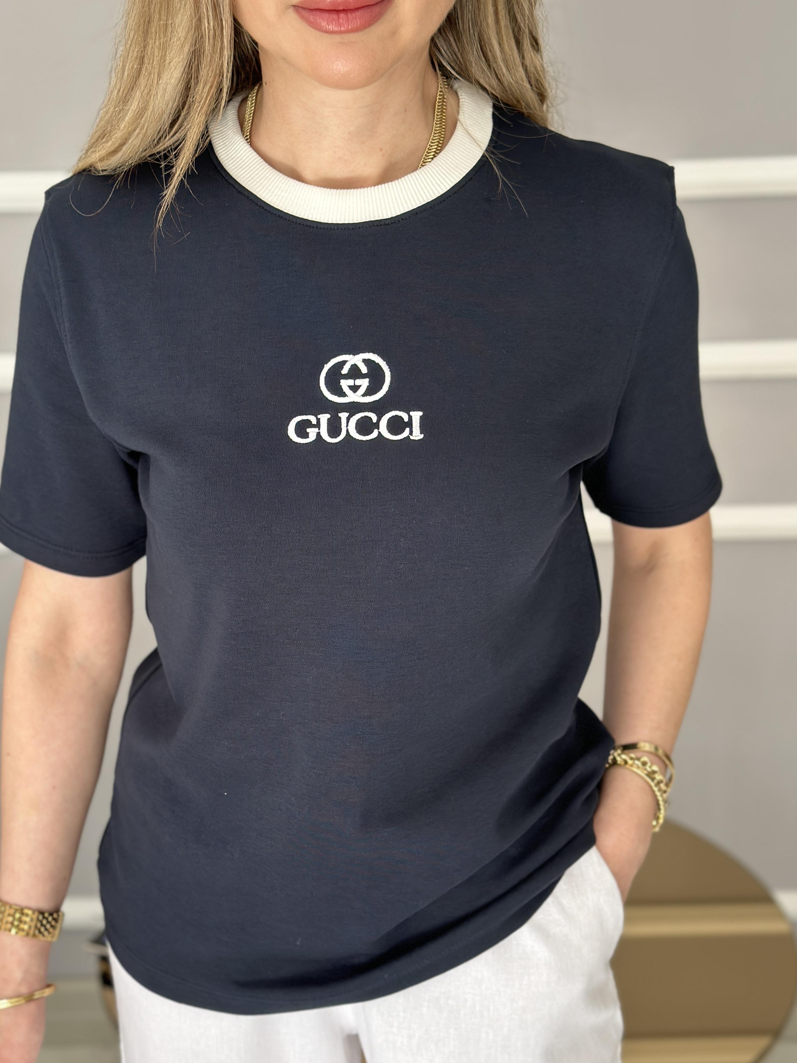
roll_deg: +1.4
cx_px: 334
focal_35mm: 56
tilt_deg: -20.1
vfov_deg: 34.3
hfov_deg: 26.1
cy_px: 587
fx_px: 1719
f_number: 1.78
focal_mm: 6.86
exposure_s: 1/133
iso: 80
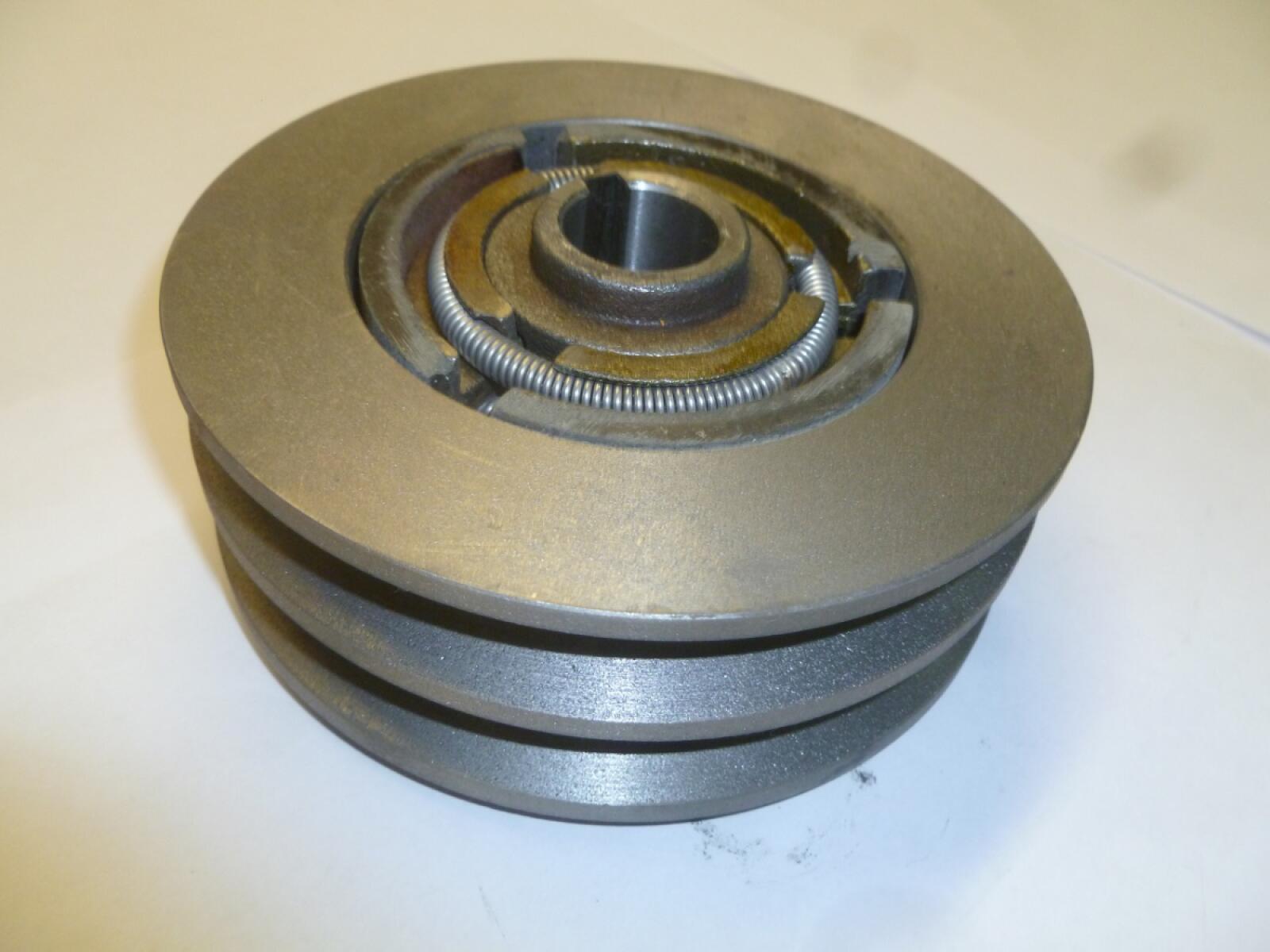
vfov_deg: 49.7
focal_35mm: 28
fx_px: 1027
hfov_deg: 63.4
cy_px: 476
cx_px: 635
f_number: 3.3
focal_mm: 5
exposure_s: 1/30
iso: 200
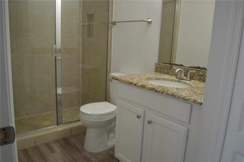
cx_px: 122
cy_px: 81
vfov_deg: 47.8
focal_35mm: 27
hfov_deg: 67.4
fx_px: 183
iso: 400
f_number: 3.5
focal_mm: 18
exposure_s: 1/80
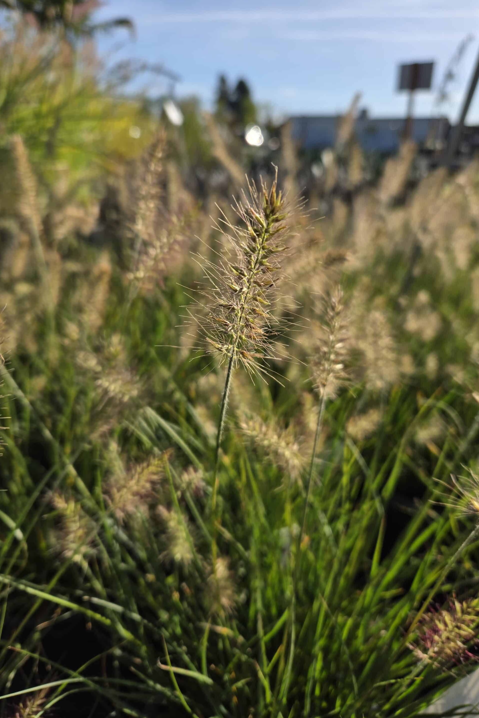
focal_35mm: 24
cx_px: 242
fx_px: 479
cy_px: 358
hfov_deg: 53.1
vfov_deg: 73.7
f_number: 1.8
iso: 25
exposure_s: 1/1488
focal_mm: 5.4
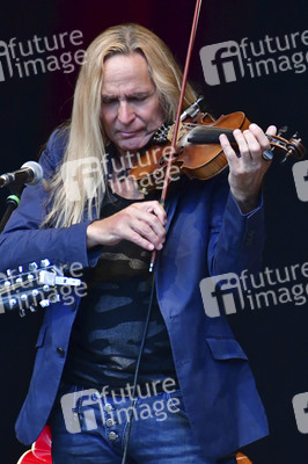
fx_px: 9255
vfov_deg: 2.9
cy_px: 232
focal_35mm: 720
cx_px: 154
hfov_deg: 1.9
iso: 3200
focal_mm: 480
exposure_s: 1/400
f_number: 5.6
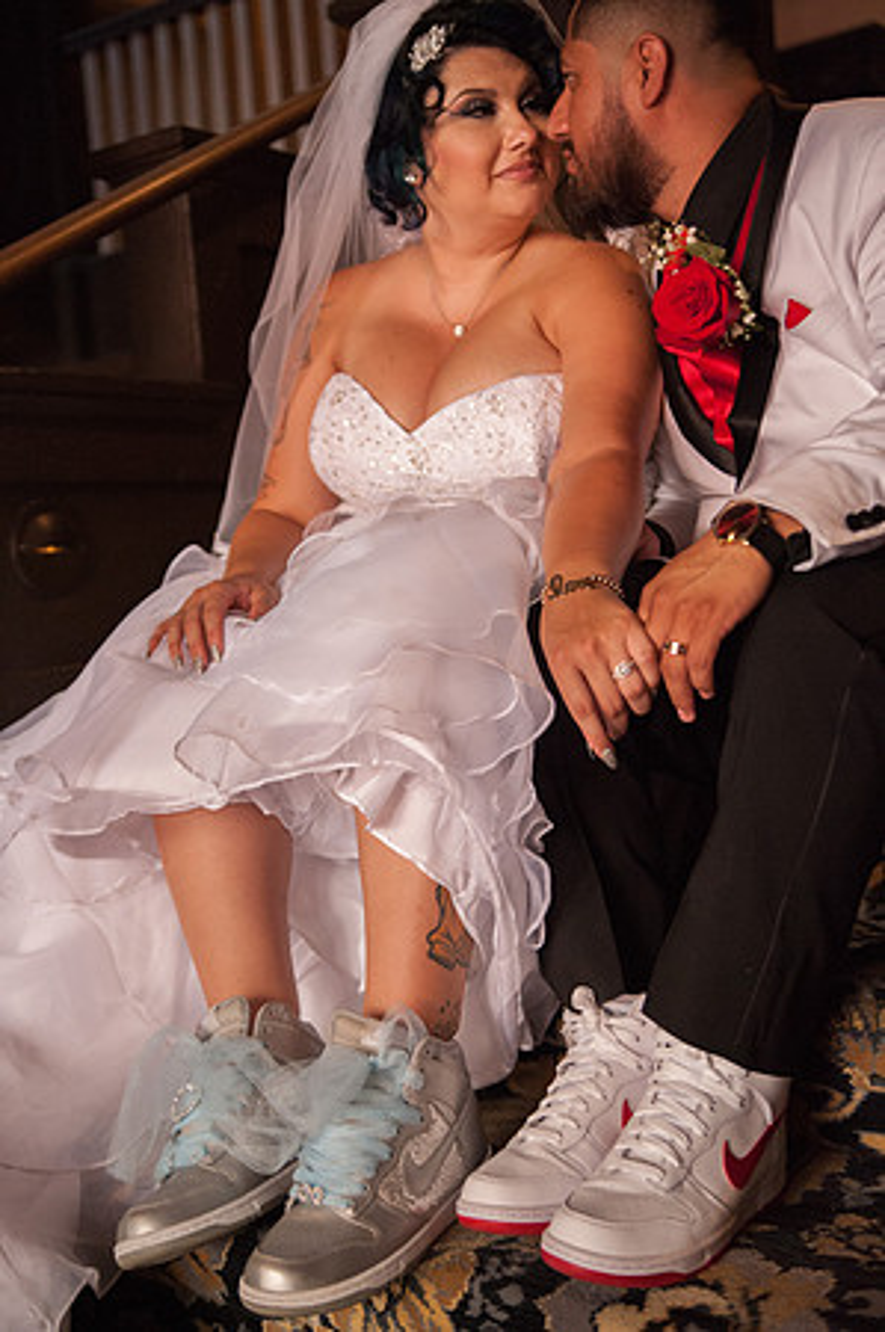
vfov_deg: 44.5
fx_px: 1626
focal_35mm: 44
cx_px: 442
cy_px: 666
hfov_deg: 30.4
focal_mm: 44
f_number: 2.8
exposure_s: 1/320
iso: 4000
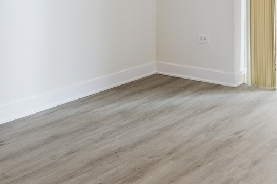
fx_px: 462
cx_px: 211
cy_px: -30
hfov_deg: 32.7
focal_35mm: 60
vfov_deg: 21.2
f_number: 8
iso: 200
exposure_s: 8
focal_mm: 19
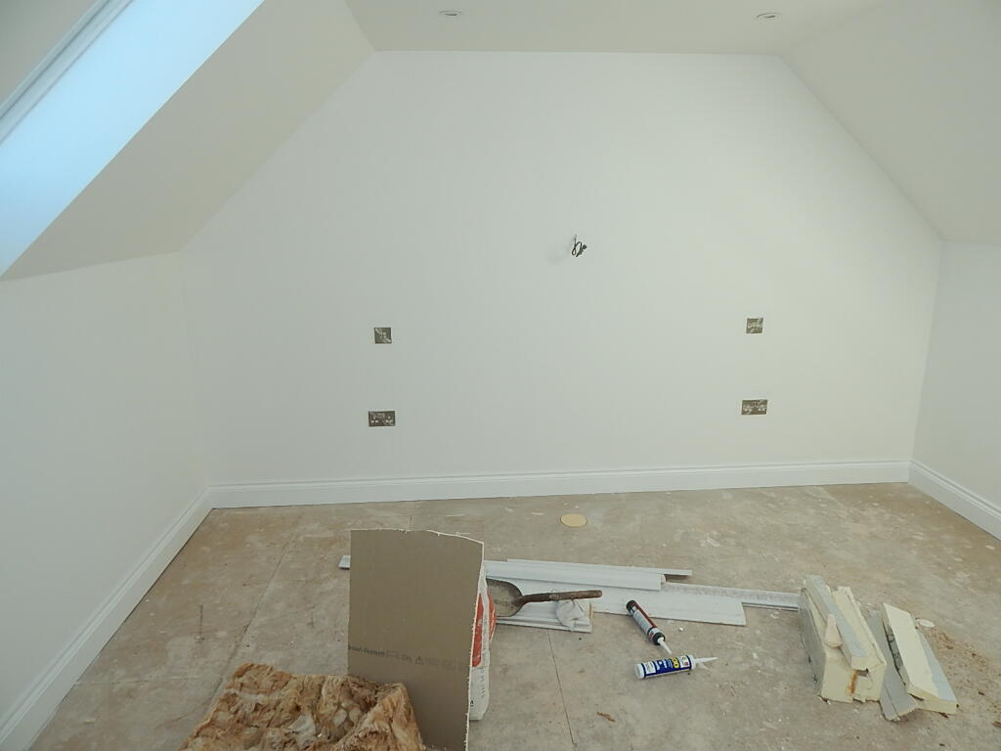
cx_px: 500
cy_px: 376
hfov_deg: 76.4
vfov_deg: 61.1
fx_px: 636
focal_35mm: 22
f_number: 3
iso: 125
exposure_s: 1/125
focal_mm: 4
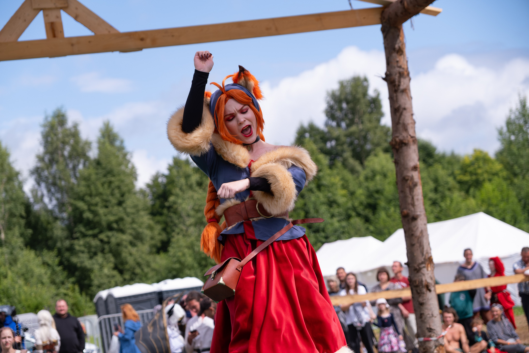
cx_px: 264
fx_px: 1220
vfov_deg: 16.5
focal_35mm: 83
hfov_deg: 24.5
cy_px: 176
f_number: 3.2
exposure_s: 1/2500
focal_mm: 55
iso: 200
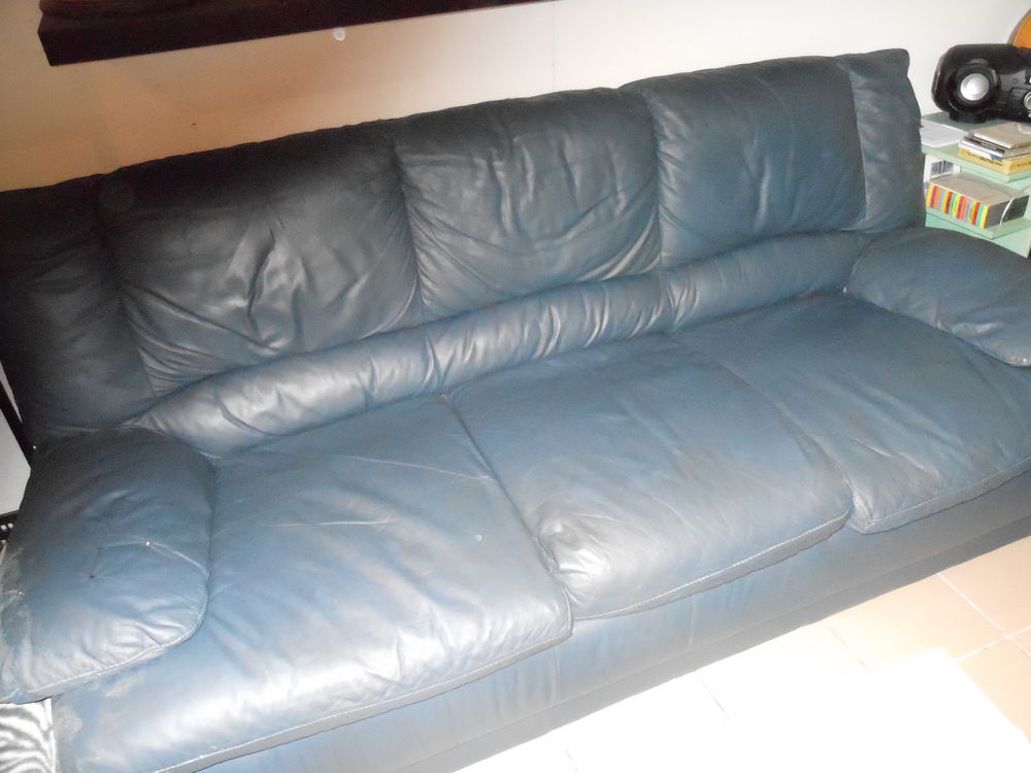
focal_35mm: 28
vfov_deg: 49.7
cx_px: 516
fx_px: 834
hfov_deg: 63.4
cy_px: 386
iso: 1600
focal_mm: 5
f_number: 3.7
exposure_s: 1/25
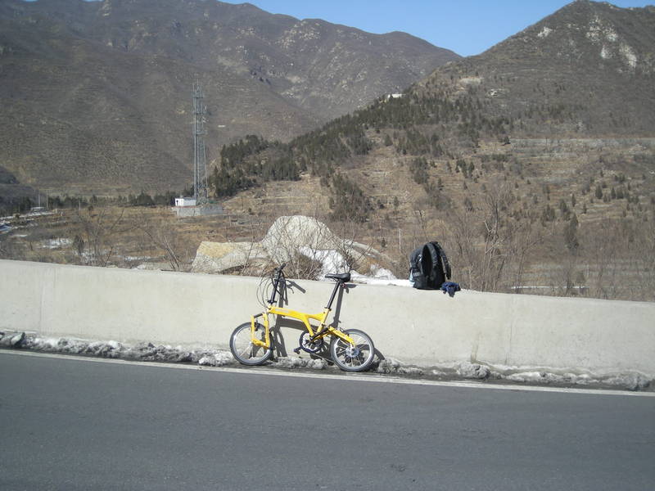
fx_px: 833
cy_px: 246
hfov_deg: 42.9
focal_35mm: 44
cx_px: 328
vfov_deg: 32.9
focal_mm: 7.1
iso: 50
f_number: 6.1
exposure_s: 1/210
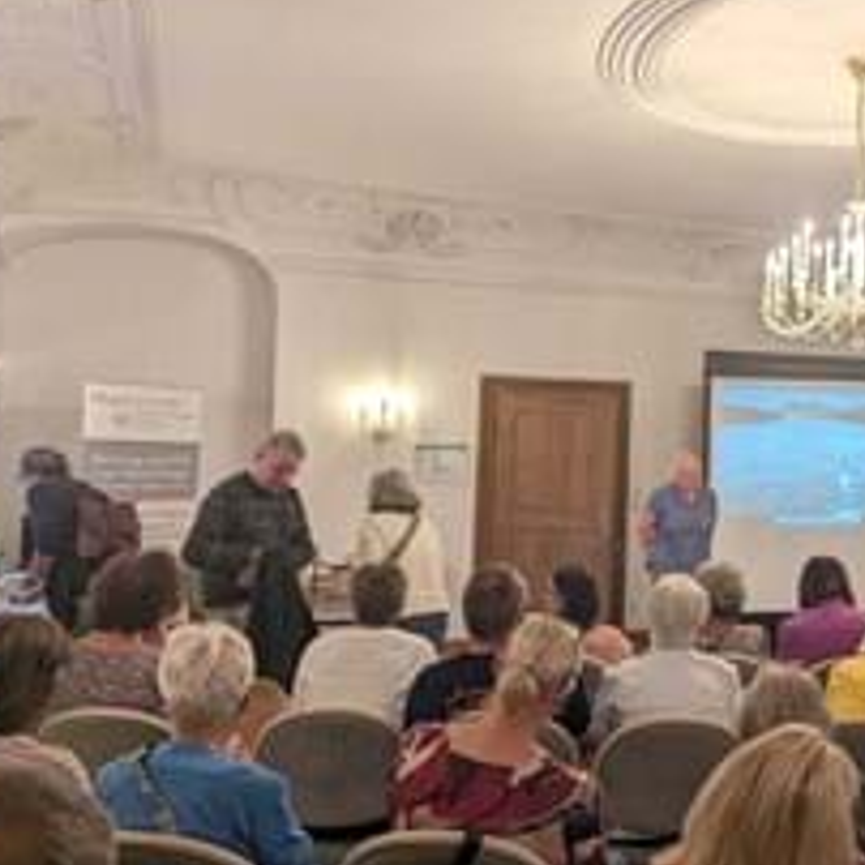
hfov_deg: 37.2
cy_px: 377
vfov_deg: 40.0
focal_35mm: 42
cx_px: 792
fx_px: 1187
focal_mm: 6.81
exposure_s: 1/100
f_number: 1.85
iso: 125
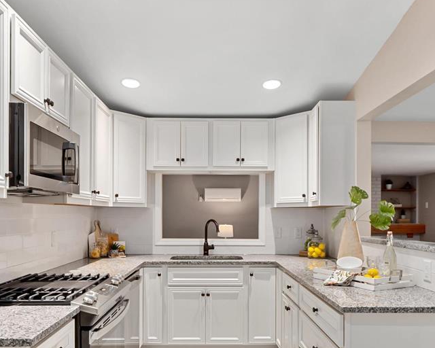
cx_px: 212
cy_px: 222
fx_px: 386
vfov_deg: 48.0
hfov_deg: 58.8
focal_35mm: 30
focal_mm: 10
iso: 640
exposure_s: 1/6
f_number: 9
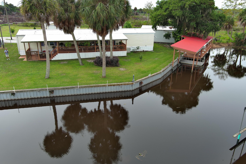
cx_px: 123
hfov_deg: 63.7
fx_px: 198
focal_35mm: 29
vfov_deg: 45.0
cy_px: 82
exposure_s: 1/368
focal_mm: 10.57
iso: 100
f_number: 2.8
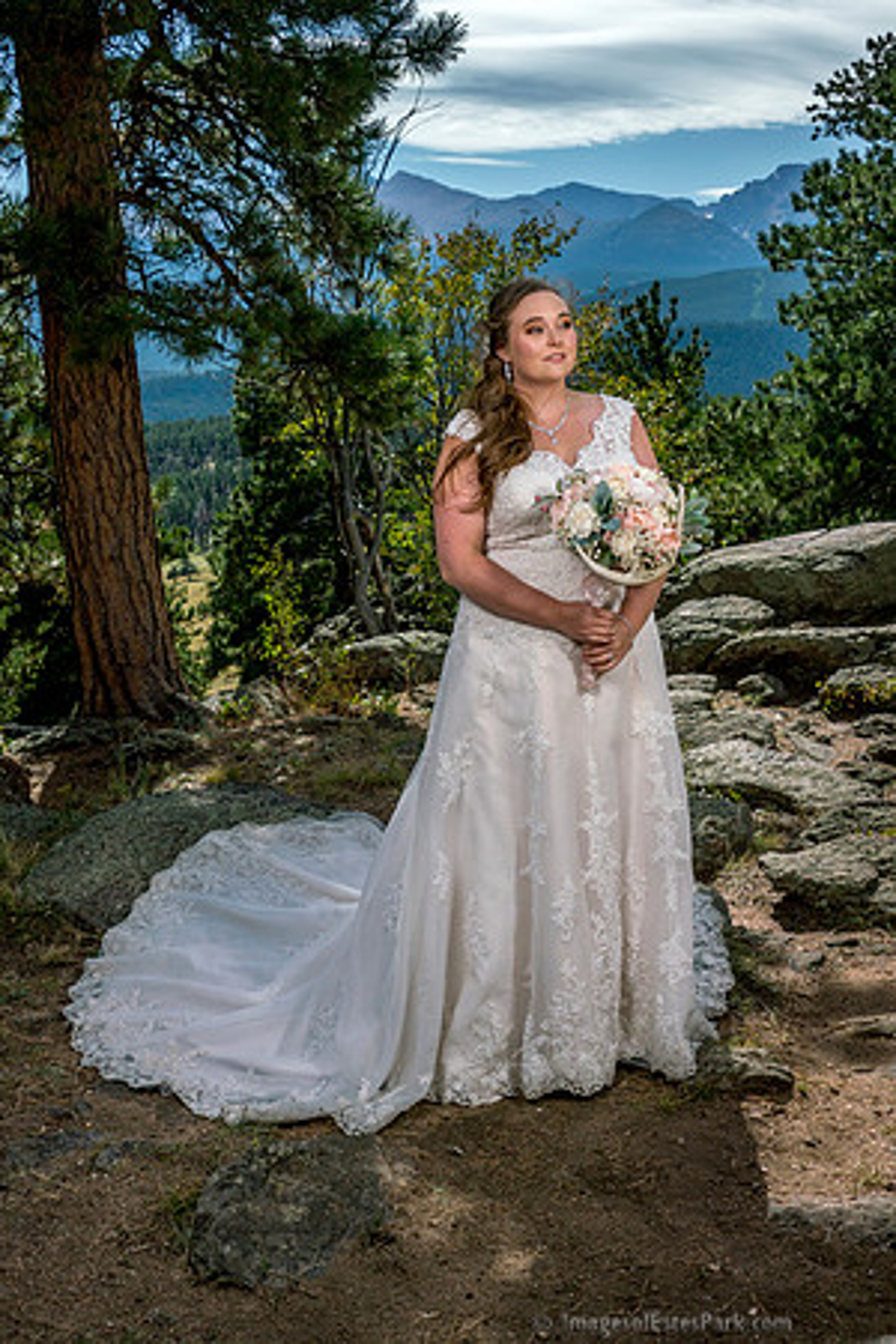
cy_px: 672
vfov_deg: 53.1
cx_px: 448
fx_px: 1344
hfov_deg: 36.9
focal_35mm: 36
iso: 250
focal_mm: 24
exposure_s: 1/2000
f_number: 6.3
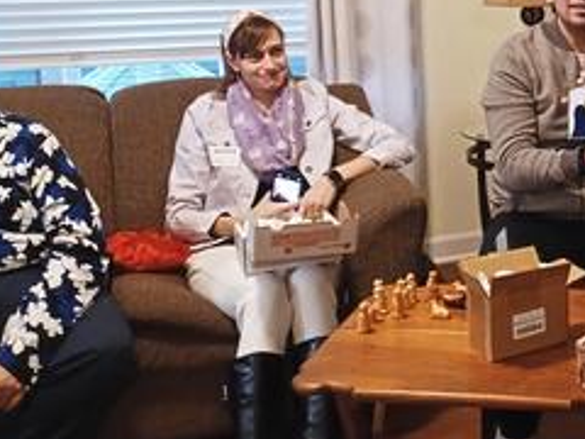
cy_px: 77
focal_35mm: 52
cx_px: 512
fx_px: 879
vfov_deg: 27.4
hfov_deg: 35.0
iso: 800
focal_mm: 4.6
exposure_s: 1/24
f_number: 1.8
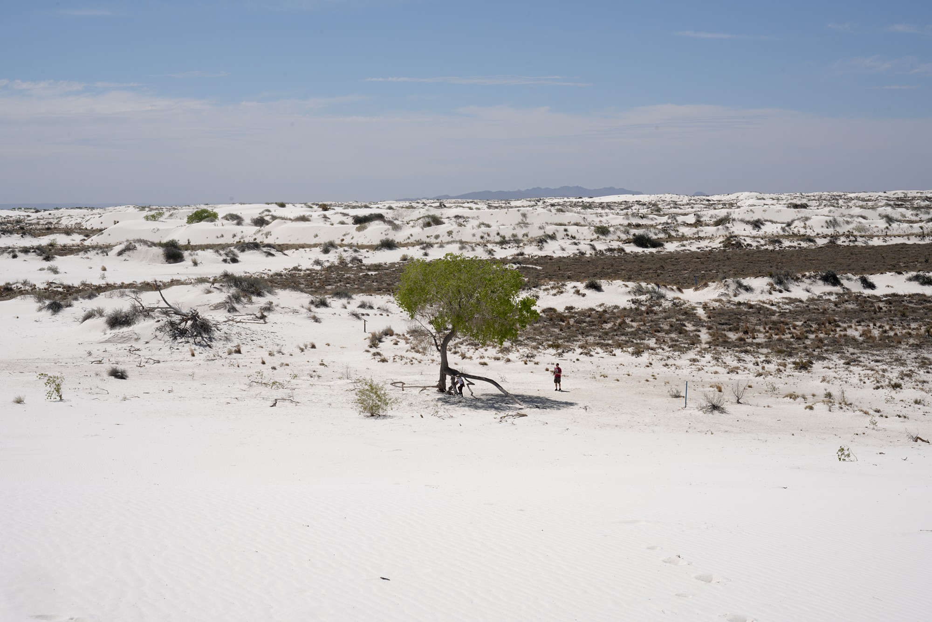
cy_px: 311
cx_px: 466
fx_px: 1553
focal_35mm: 60
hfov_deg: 33.4
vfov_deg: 22.6
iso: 64
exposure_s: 1/100
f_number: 18
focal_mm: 60
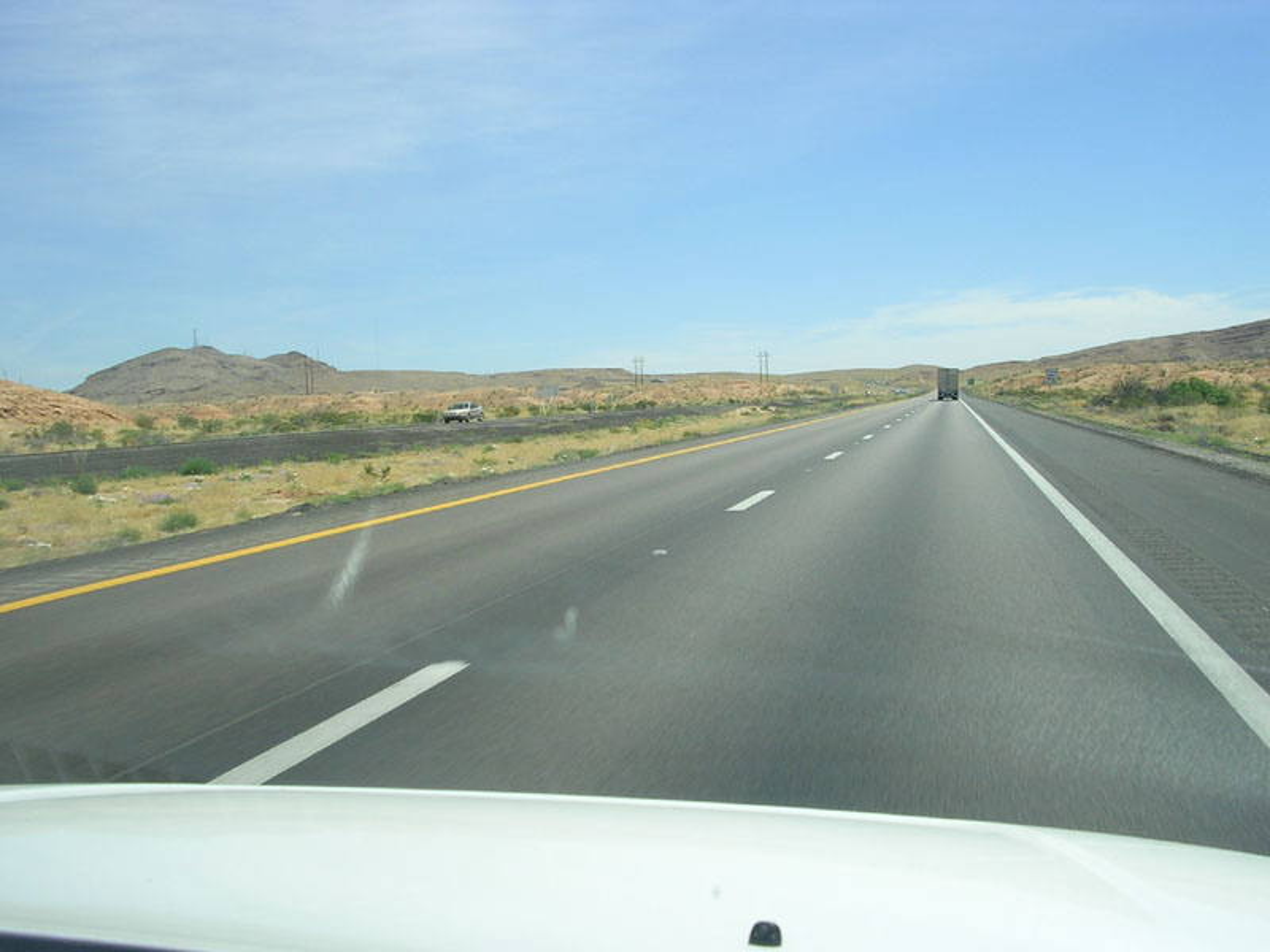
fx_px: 1394
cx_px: 635
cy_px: 476
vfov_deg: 37.7
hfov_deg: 49.0
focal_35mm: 38
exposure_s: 1/274
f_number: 5.6
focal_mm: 5.8
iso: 50
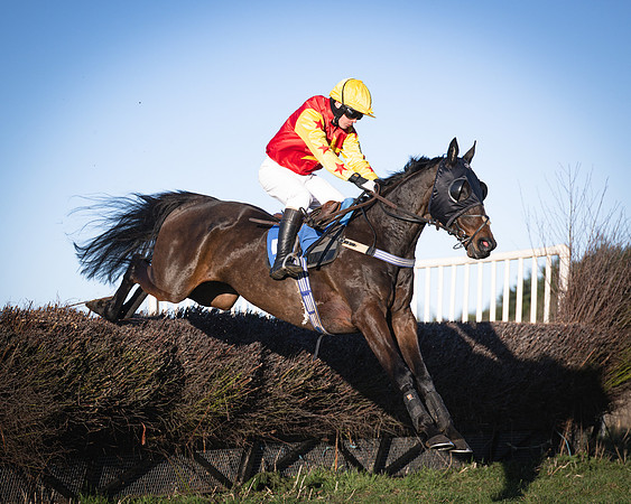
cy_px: 290
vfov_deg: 12.7
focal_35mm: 122
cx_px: 333
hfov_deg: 15.8
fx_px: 2270
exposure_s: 1/2000
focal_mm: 70
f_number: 2.8
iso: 100
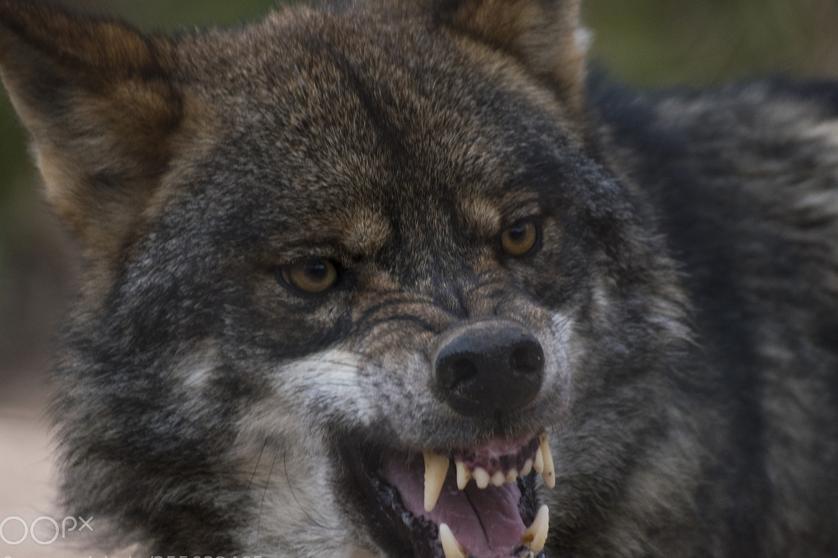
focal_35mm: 408
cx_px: 435
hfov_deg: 5.1
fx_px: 9493
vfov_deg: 3.4
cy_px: 282
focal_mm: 230
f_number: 5.3
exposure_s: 1/160
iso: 800
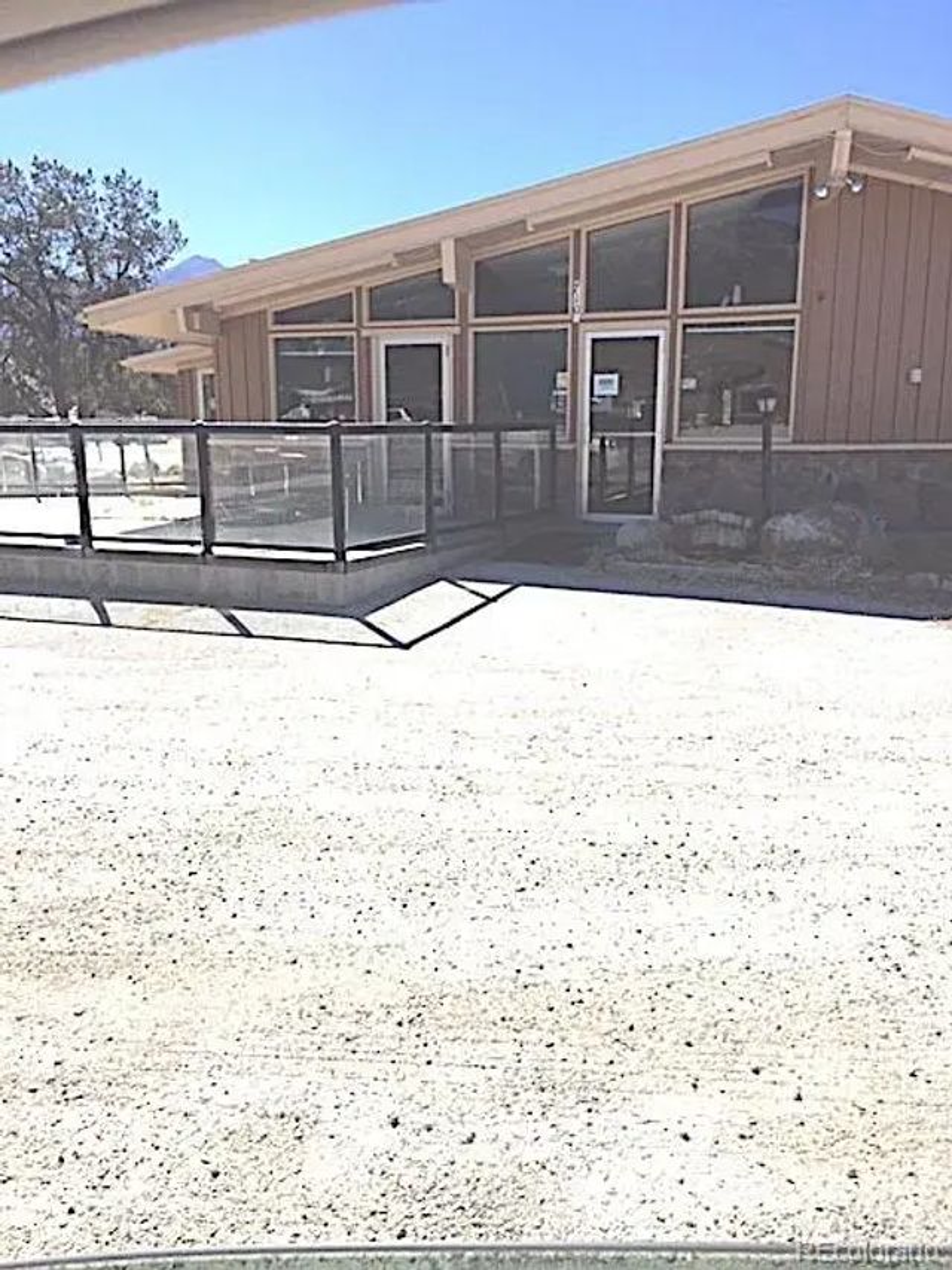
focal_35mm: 29
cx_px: 476
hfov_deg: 48.2
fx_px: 1063
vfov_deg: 61.7
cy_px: 635
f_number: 2.2
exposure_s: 1/1883
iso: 32
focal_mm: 4.15
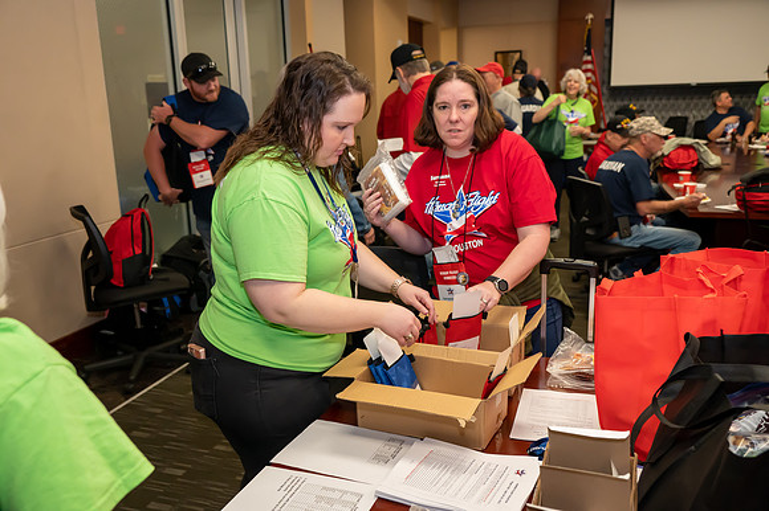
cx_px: 384
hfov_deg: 58.7
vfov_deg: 41.1
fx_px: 683
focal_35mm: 32
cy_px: 256
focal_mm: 32
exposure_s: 1/160
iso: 5600
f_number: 5
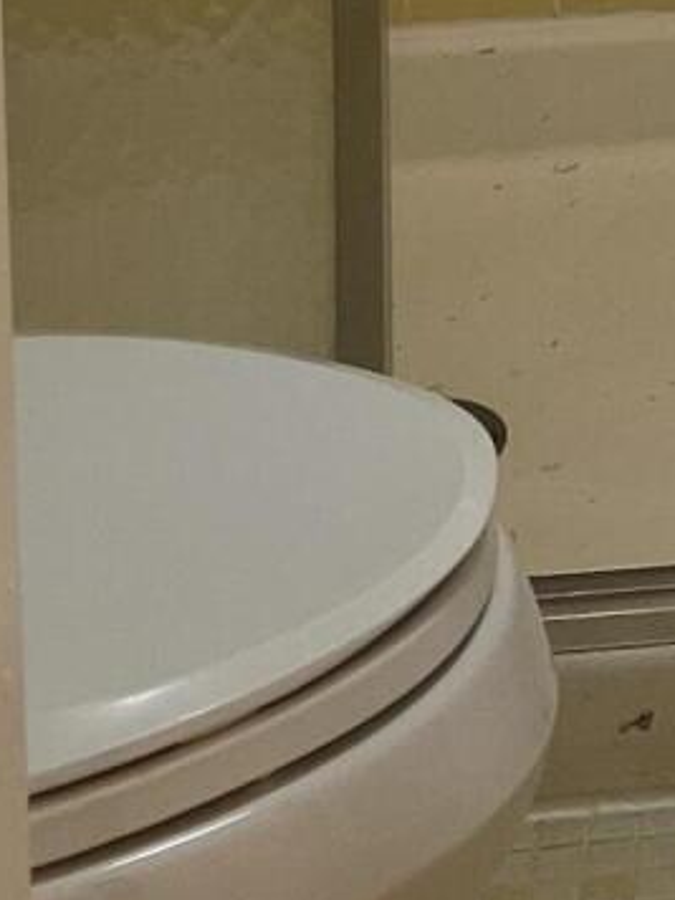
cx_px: 1438
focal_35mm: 146
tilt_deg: -7.7
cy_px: -1256
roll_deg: -1.0
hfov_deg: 9.4
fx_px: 3796
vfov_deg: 11.3
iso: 64
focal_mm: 5.7
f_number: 1.5
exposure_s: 1/60
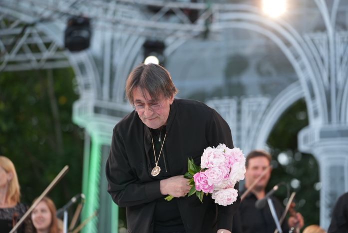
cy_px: 116
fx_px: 1084
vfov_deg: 12.3
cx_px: 174
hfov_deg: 18.2
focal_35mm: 112
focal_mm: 112
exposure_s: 1/200
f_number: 2.8
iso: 500
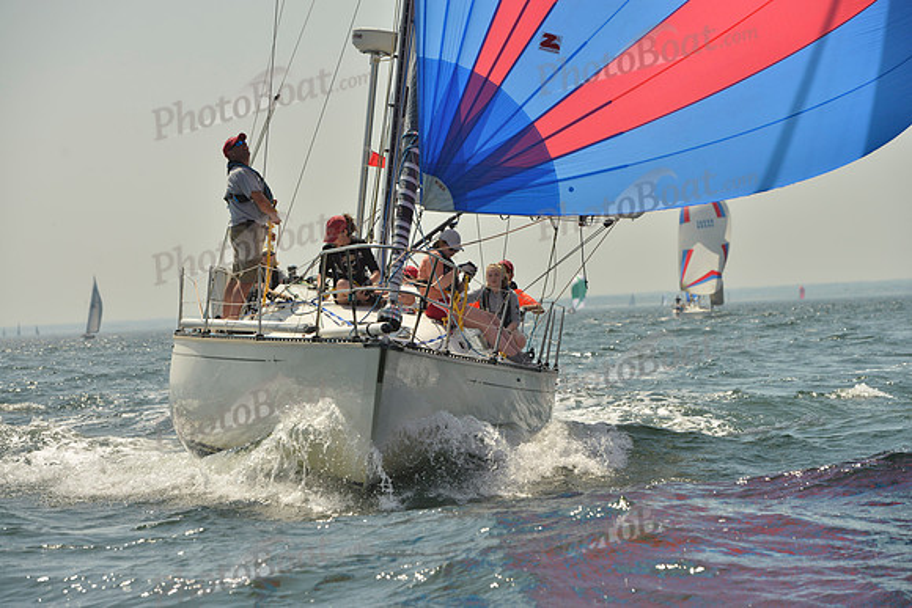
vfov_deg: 9.5
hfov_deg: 14.2
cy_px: 304
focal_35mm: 145
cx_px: 456
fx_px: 3674
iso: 200
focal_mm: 145
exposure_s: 1/1250
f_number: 9
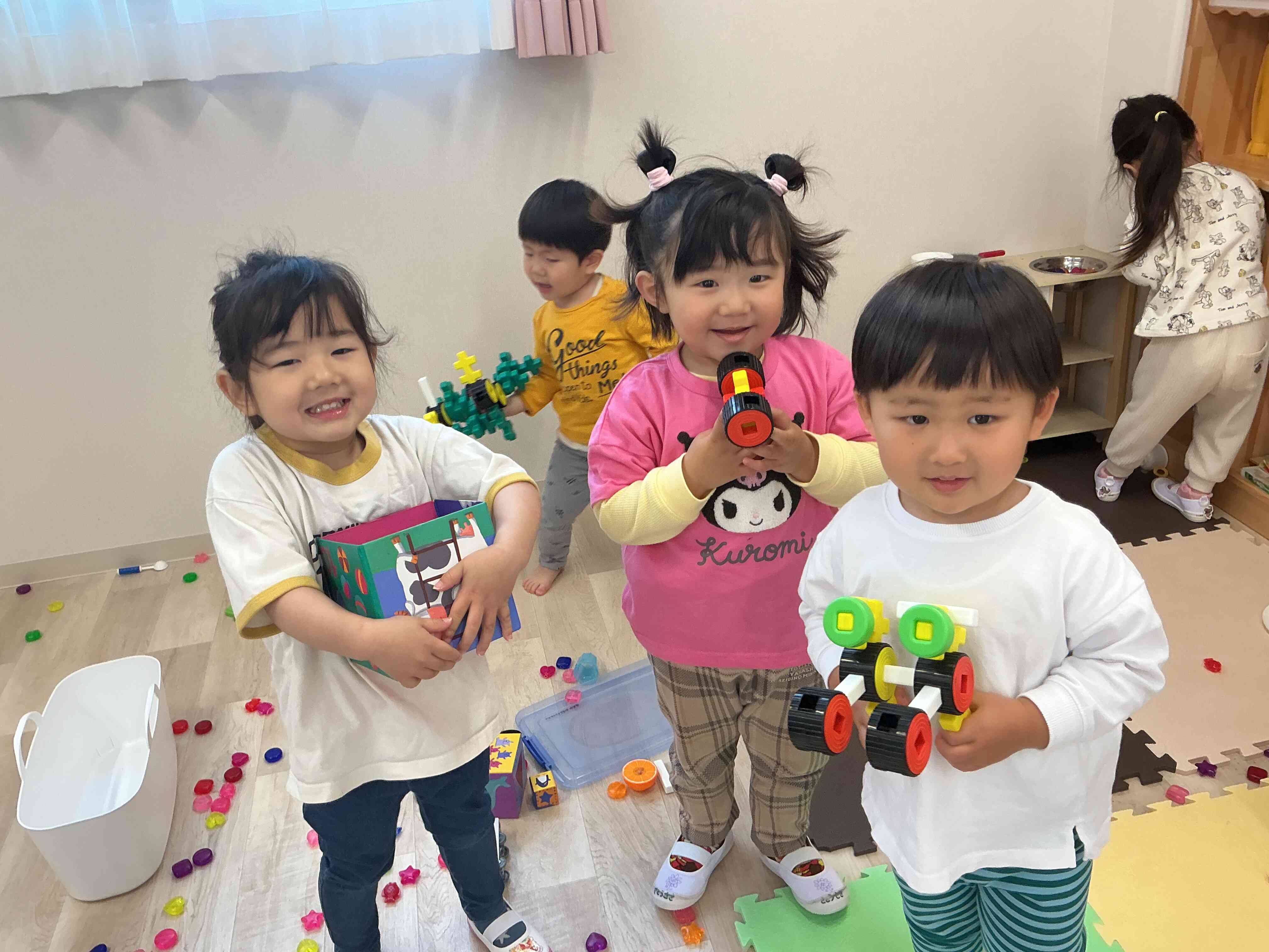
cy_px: 476
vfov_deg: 48.2
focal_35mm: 29
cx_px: 634
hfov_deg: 61.7
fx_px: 1063
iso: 64
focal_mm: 3
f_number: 1.8
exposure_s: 1/120
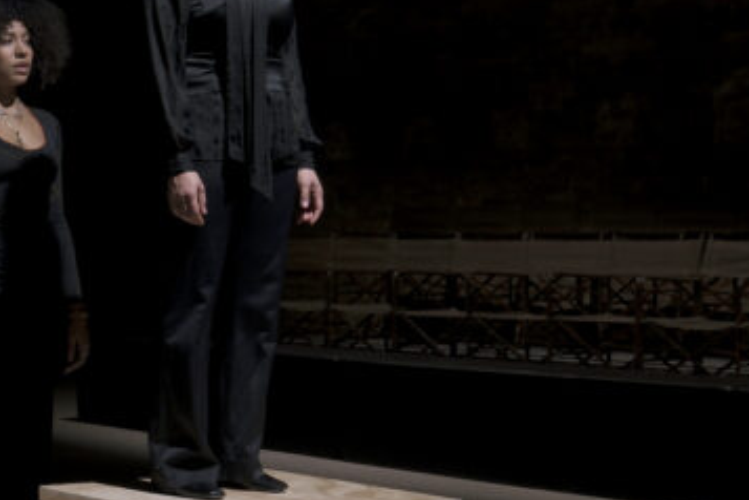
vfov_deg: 15.9
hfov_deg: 22.0
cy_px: 222
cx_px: -126
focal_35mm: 86
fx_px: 1789
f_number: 5
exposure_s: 1/50
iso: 250
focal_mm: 20
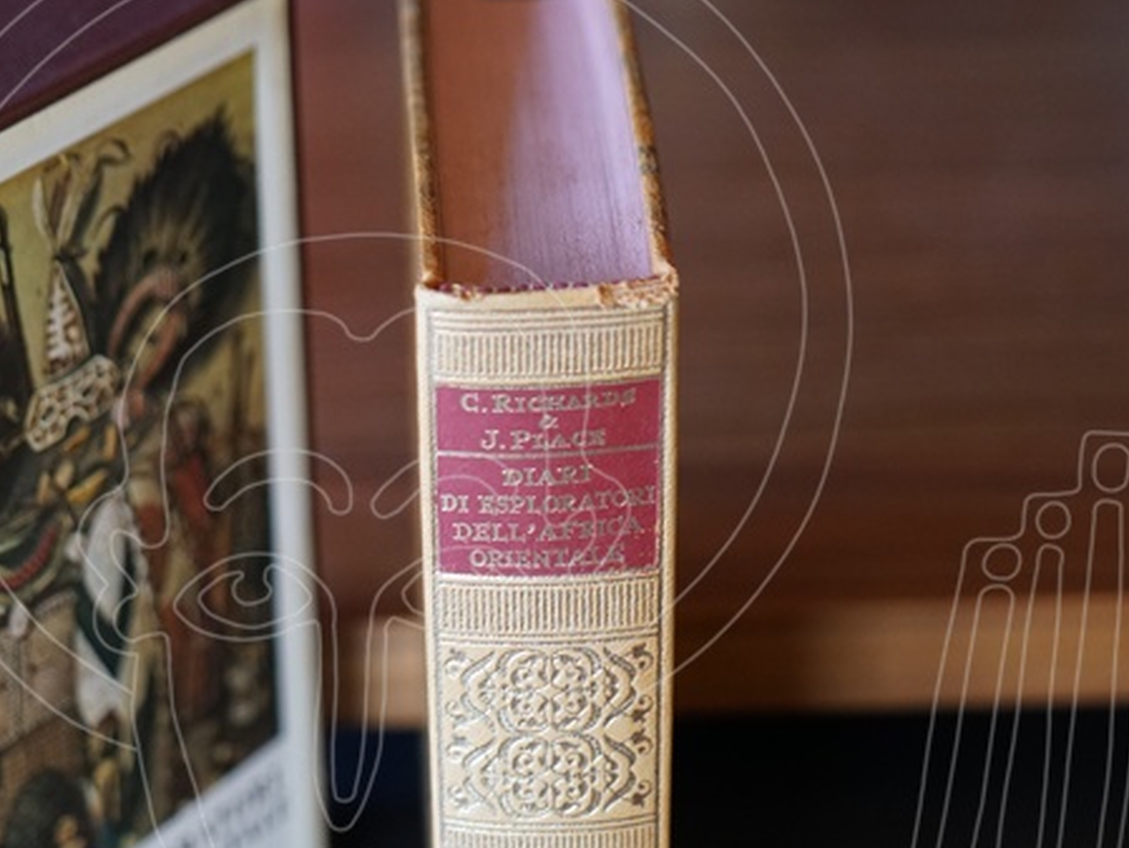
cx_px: 347
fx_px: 3491
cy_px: 590
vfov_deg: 13.8
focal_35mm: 107
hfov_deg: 18.3
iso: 1600
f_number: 3.2
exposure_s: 1/160
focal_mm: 50
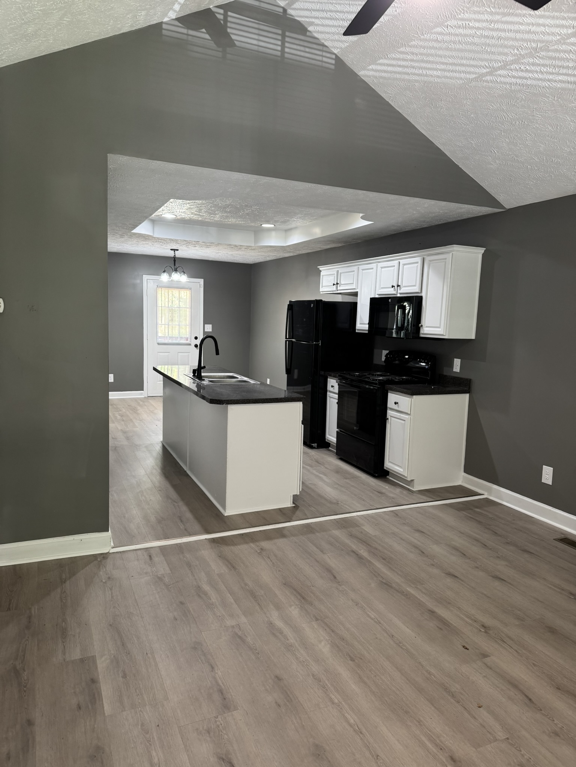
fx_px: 532
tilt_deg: -7.5
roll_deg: -1.7
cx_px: 288
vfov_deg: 71.6
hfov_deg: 56.8
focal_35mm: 24
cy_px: 384
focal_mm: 6.76
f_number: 1.78
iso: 200
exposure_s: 1/60
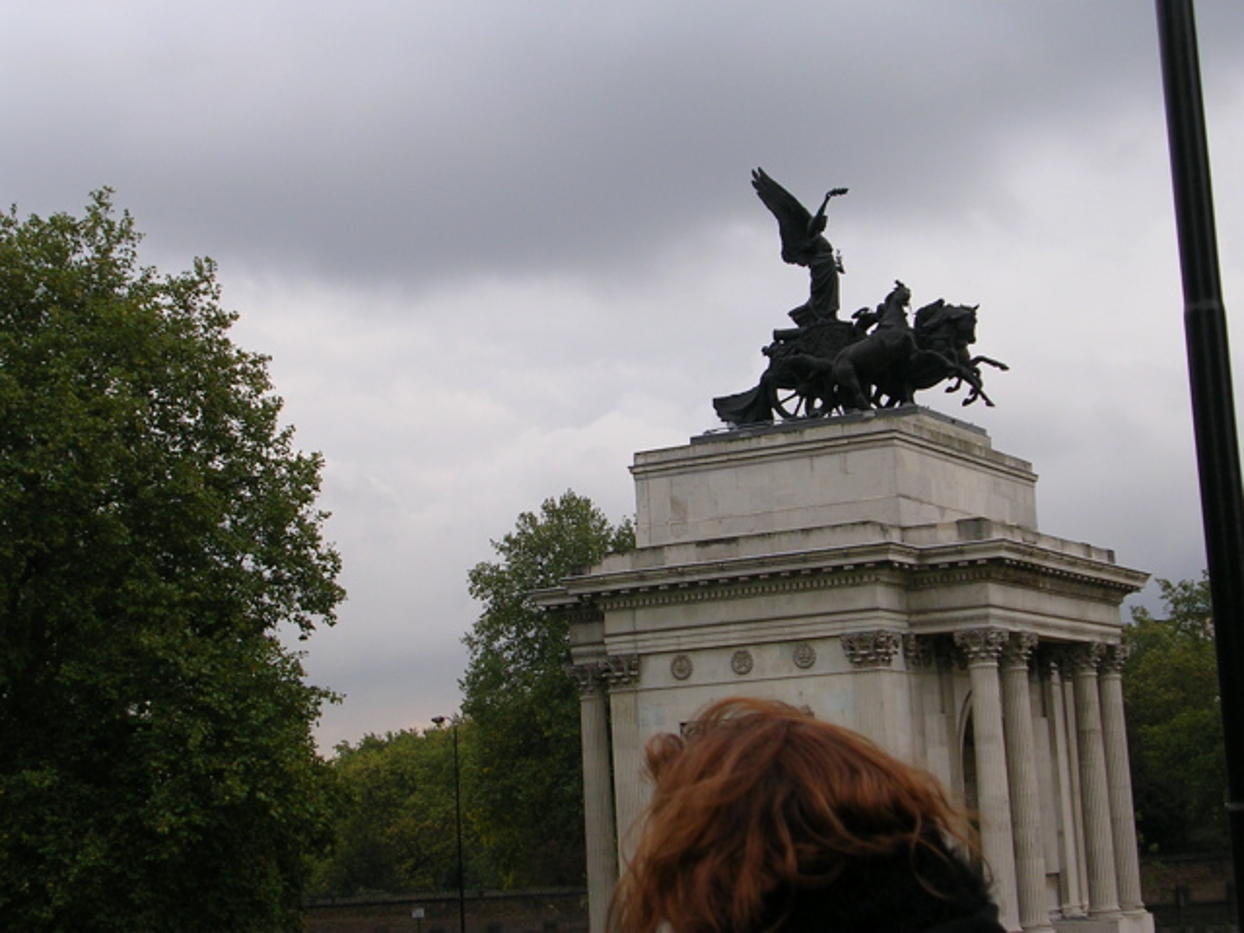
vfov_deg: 23.3
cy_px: 466
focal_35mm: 63
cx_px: 622
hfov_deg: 30.7
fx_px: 2264
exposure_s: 1/263
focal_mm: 9.6
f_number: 3.5
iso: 50
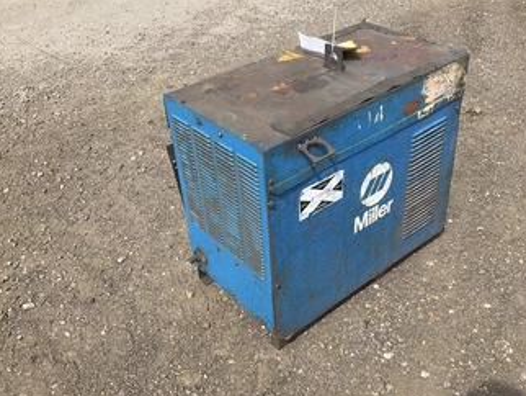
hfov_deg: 51.2
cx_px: 296
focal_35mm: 36
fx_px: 547
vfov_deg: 39.7
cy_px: 216
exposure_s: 1/1250
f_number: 1.8
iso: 25
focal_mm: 3
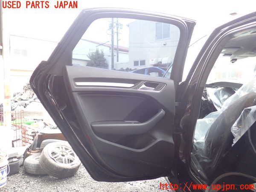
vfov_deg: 46.8
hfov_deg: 60.0
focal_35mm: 30
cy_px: 96
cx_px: 128
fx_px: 222
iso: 200
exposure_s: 1/40
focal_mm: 5.4
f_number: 2.3
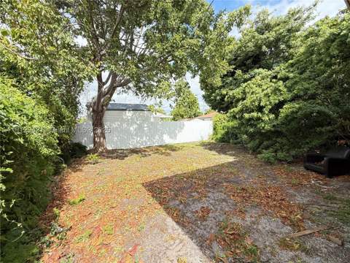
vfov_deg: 85.7
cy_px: 132
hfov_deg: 102.1
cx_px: 175
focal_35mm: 14
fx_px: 142
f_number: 2.2
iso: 64
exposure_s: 1/535
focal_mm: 2.22
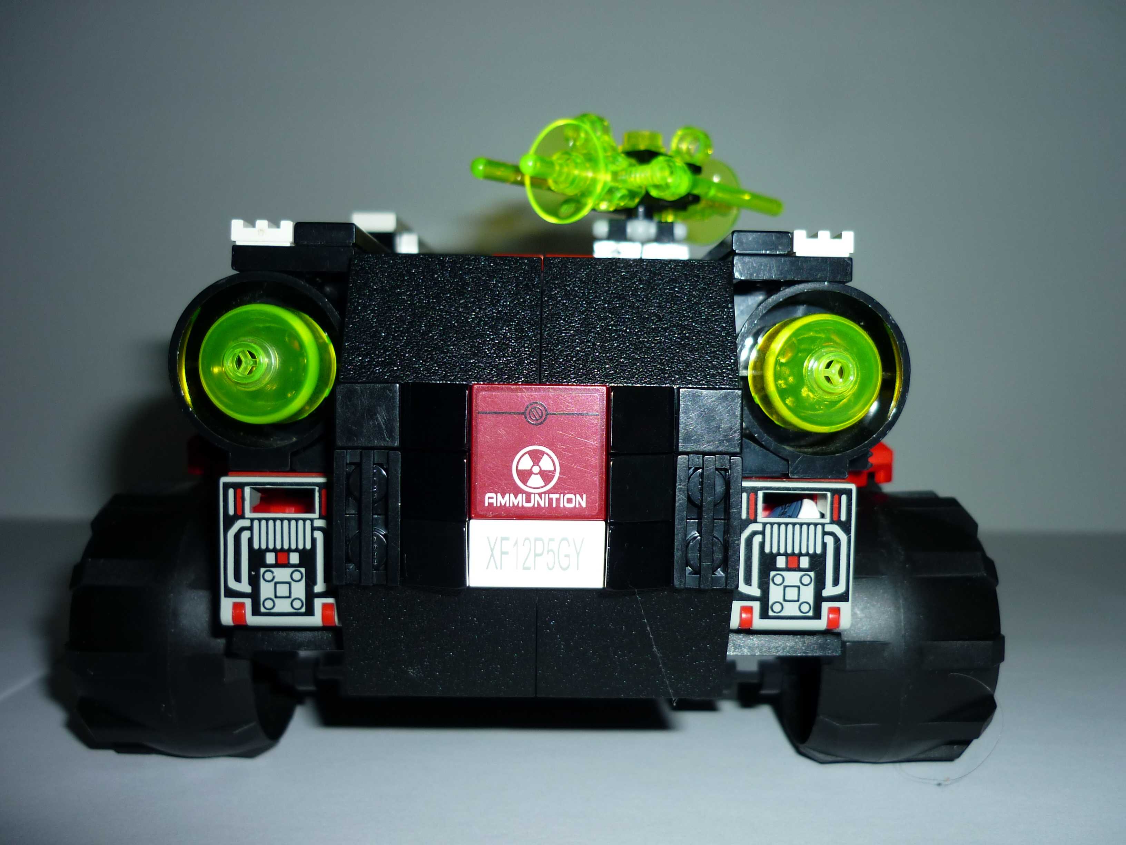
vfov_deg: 42.9
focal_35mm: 33
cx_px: 563
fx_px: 1073
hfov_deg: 55.4
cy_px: 422
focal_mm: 5.5
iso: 100
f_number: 2.8
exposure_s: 1/60
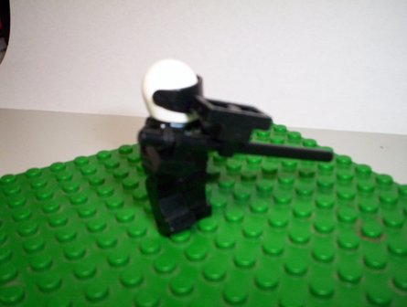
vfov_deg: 37.9
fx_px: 448
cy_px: 154
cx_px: 204
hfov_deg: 48.9
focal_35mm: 38
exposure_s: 1/60
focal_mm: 4.99
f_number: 4.5
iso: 140
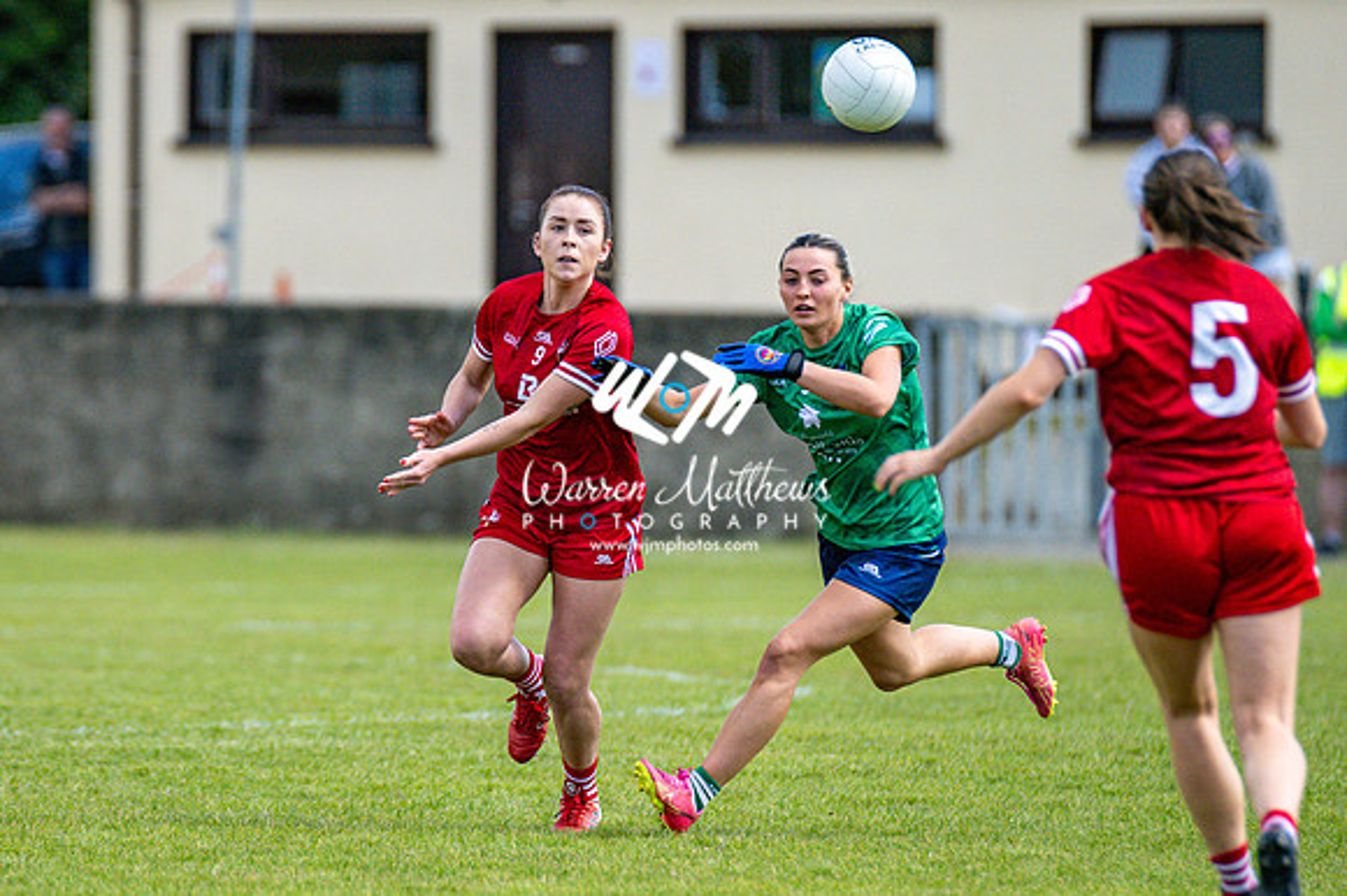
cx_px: 534
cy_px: 448
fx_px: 20377
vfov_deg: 2.5
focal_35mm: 545
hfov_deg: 3.8
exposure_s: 1/6400
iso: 500
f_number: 2.8
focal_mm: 300
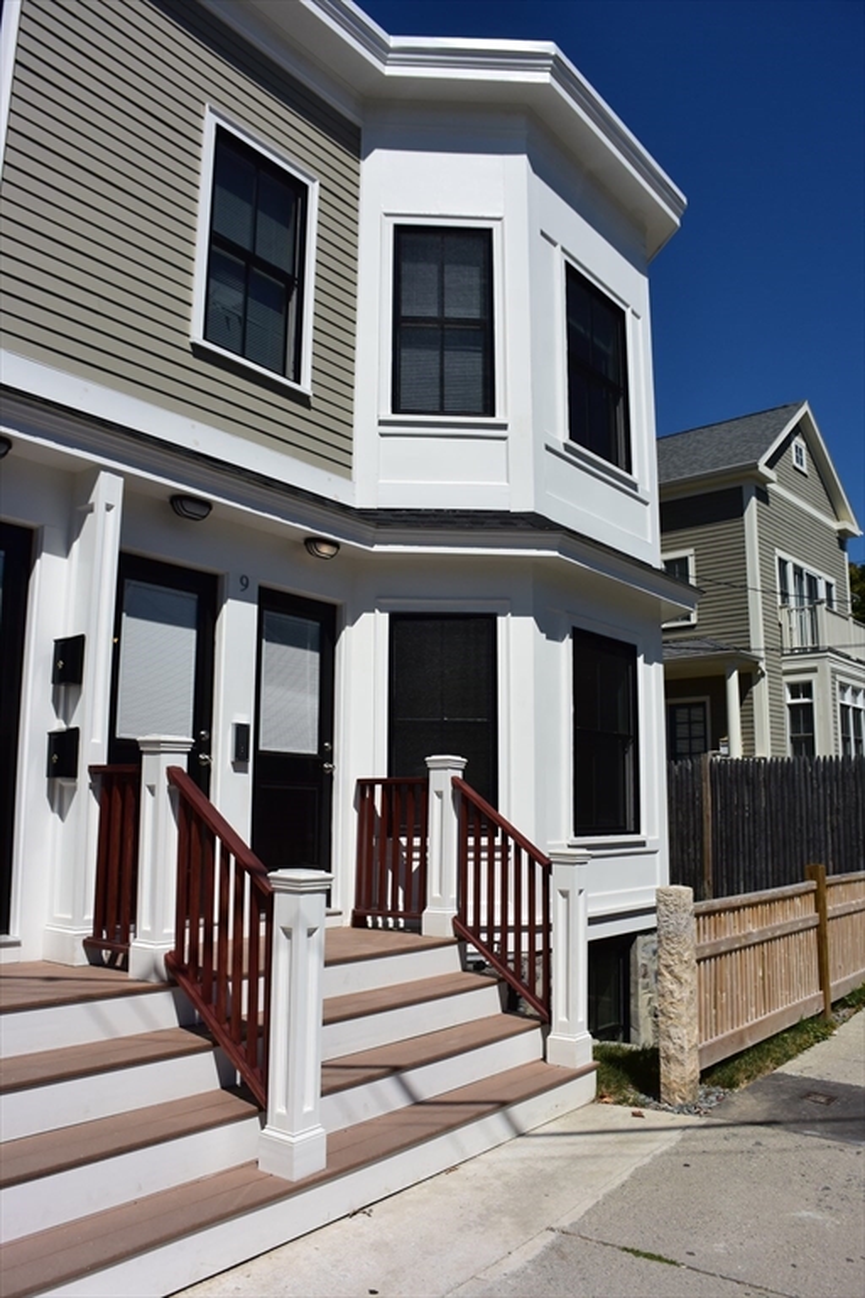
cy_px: 649
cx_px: 432
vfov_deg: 67.4
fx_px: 973
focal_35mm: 27
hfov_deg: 47.9
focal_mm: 10
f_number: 5.6
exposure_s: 1/1600
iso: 160
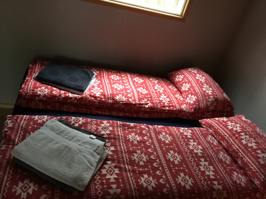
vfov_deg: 48.2
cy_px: 100
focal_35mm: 29
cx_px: 133
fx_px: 223
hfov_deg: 61.7
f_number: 2.2
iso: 200
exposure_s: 1/15
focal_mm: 4.15
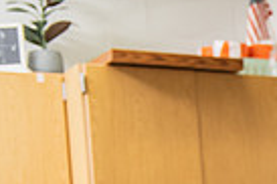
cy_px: 351
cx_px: 522
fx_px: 1237
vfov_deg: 8.2
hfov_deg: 11.7
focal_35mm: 161
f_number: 3.2
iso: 1000
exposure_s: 1/200
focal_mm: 38
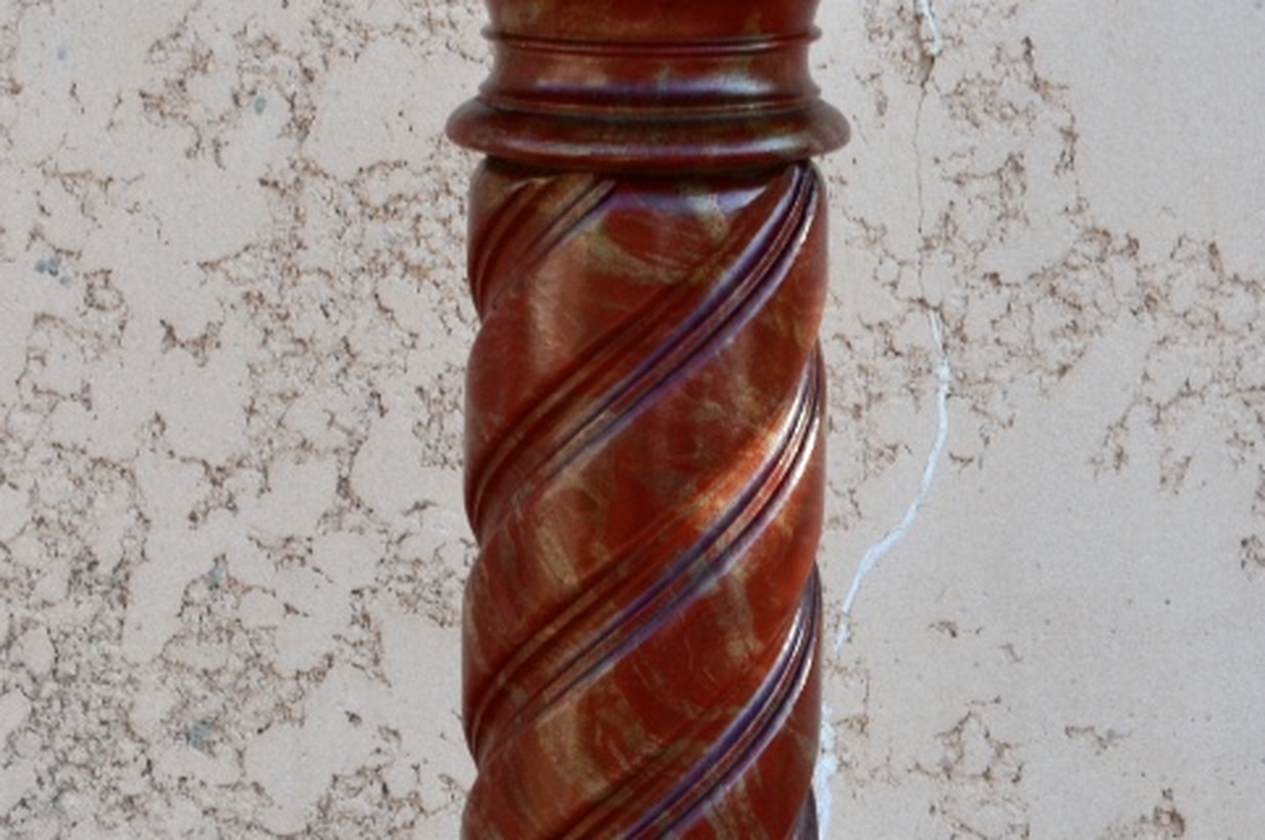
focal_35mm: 194
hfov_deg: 10.6
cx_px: 570
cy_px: 726
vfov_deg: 7.0
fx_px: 6808
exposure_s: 1/80
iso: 200
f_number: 10
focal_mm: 52
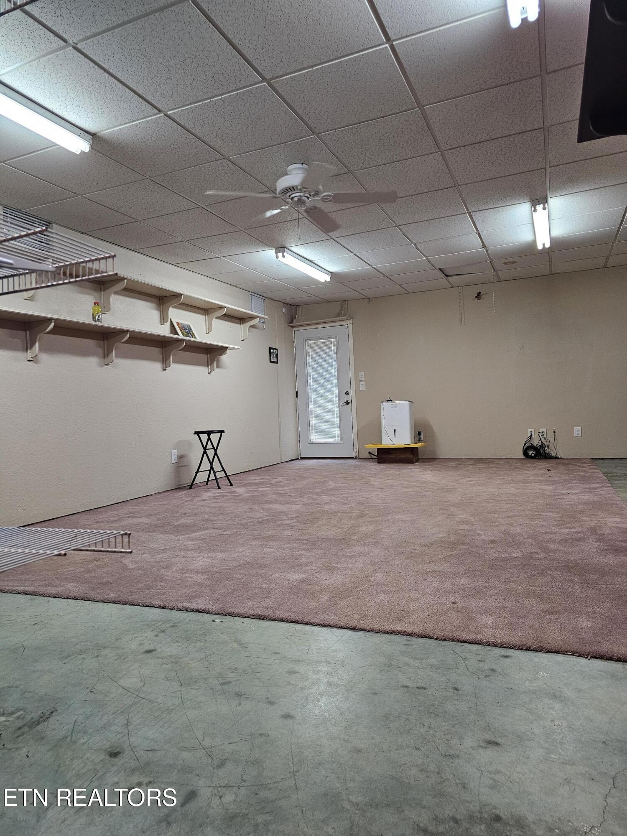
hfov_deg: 58.9
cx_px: 314
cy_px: 418
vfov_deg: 73.9
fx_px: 555
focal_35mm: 23
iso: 400
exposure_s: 1/120
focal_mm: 6.3
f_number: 1.7
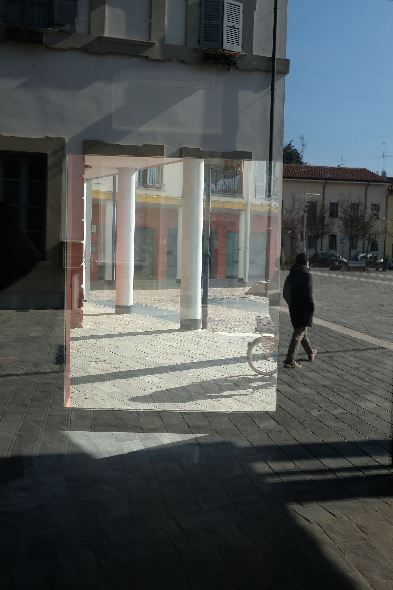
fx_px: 442
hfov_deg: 47.9
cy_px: 295
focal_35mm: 27
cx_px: 196
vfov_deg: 67.4
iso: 200
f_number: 8
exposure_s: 1/140
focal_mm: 18
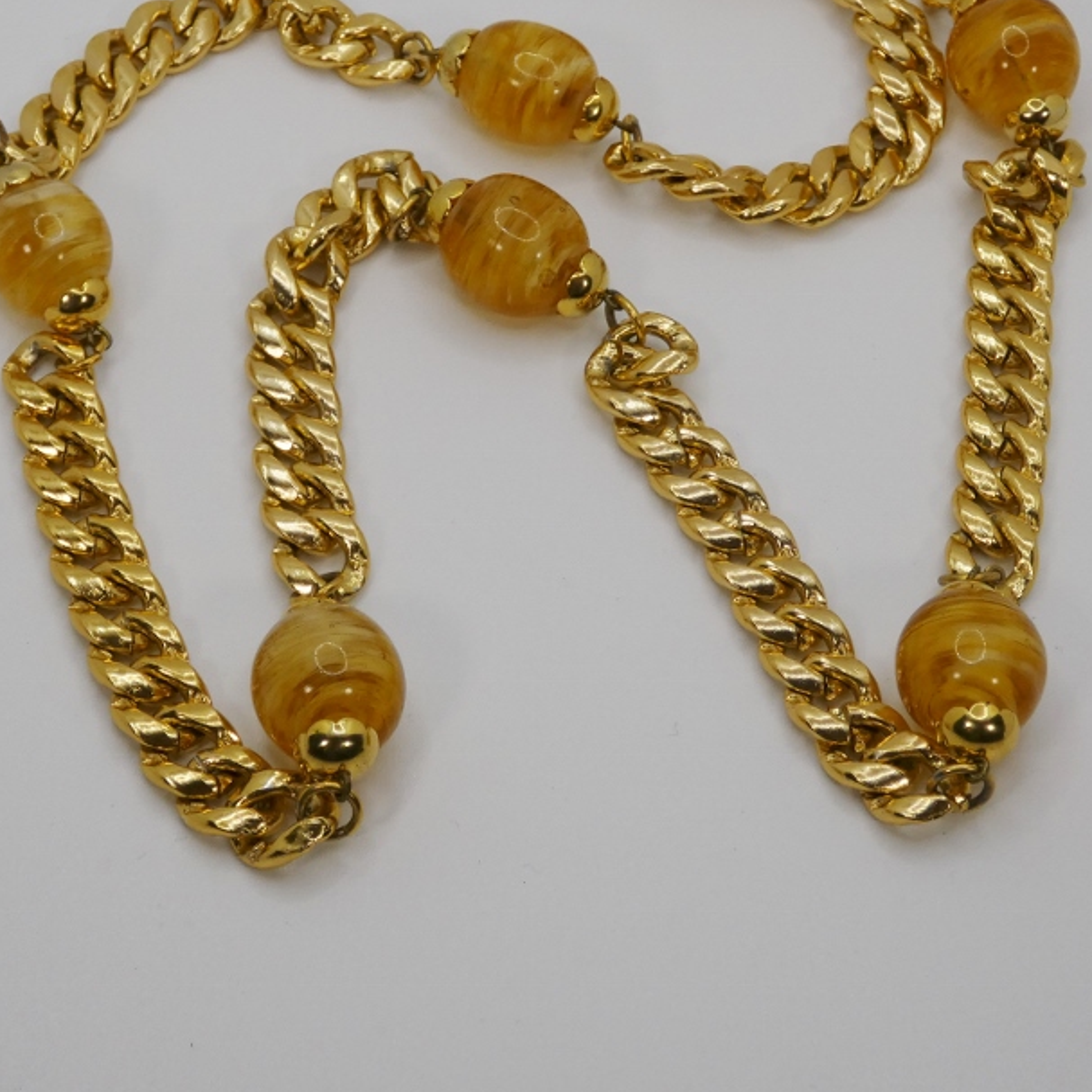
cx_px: 497
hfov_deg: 21.1
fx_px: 2927
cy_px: 414
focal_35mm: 82
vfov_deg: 21.1
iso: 80
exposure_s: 1/640
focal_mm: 9.9
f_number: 4
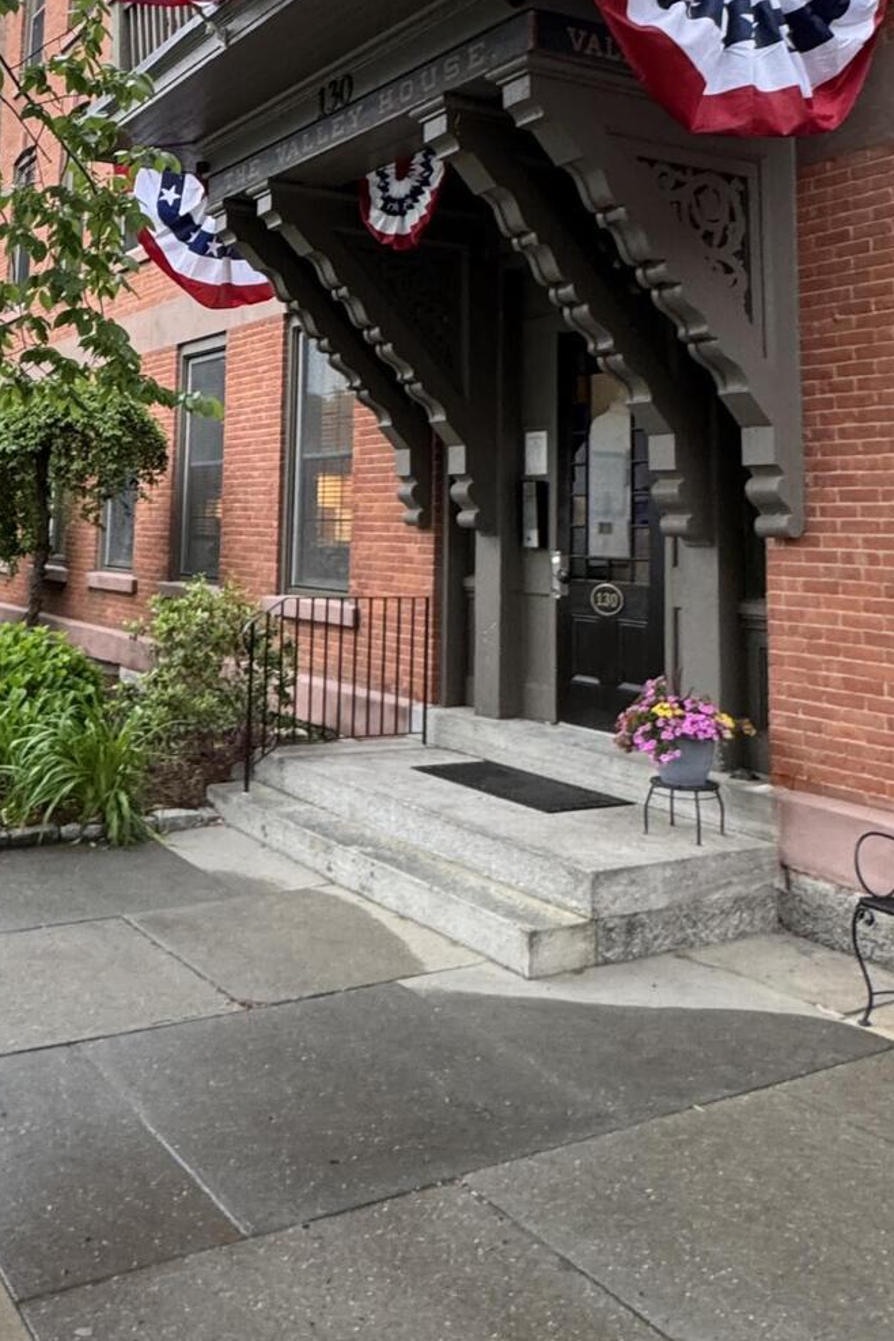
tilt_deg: +7.1
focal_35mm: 34
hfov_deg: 38.3
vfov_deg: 53.8
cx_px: 268
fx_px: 1266
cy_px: 374
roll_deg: -2.2
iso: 320
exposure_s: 1/66
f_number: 2.2
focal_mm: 2.22
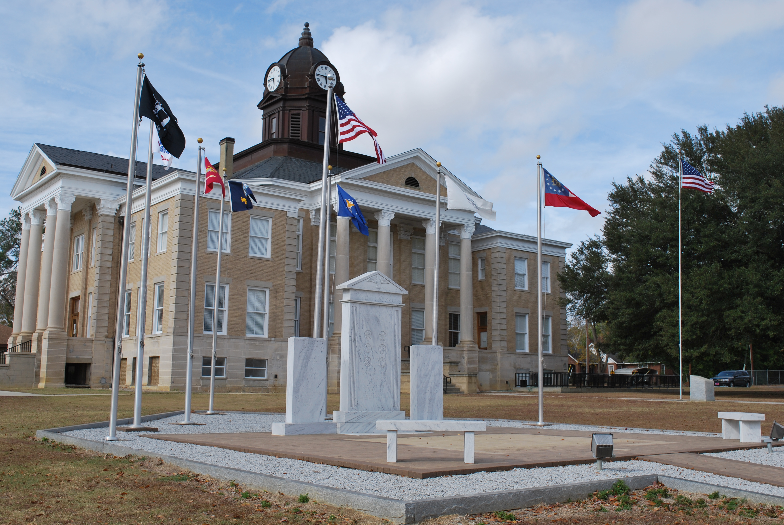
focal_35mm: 38
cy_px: 262
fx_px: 818
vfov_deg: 35.6
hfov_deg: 51.2
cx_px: 392
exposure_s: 1/250
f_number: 8
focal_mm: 25
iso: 100
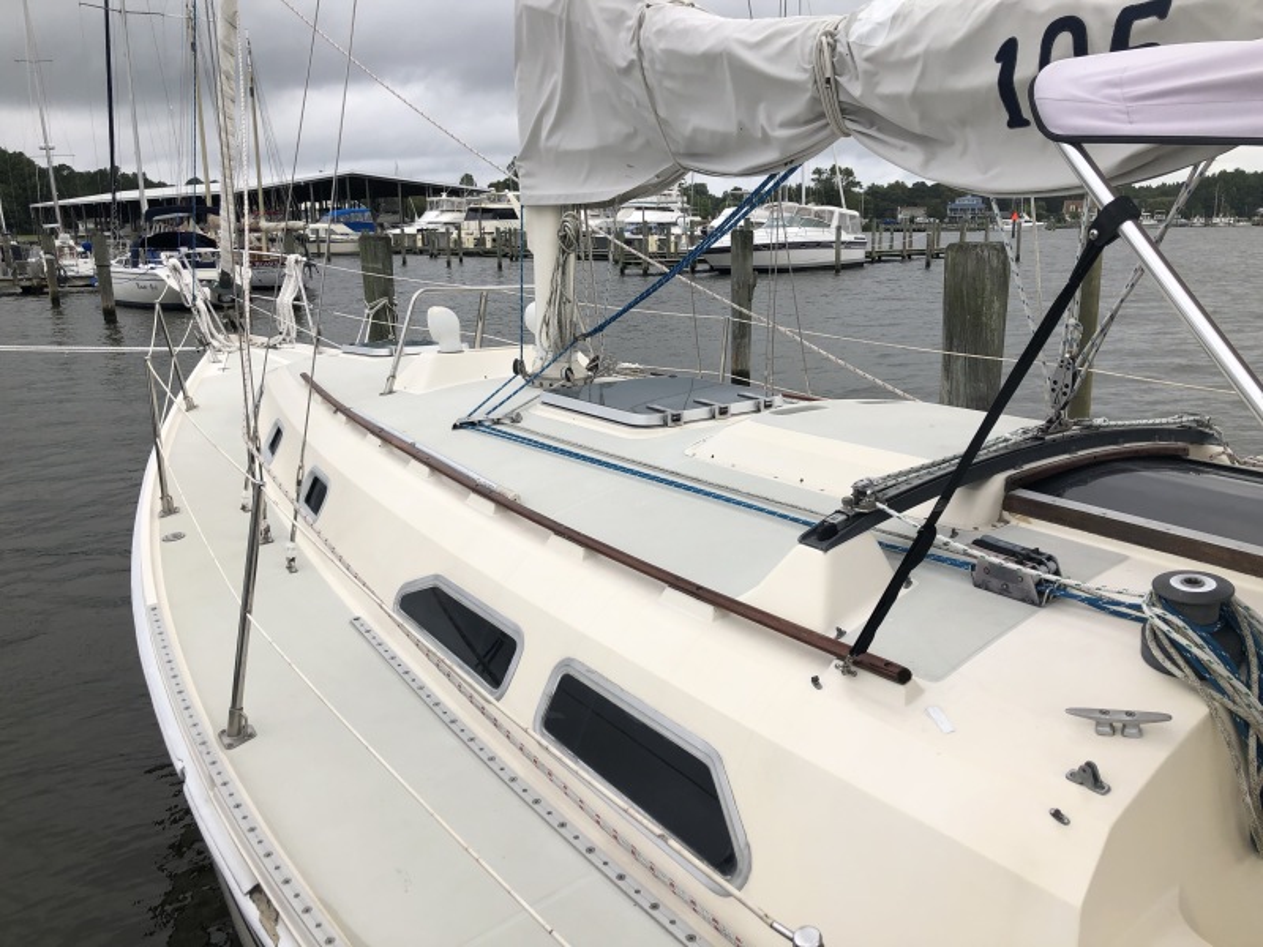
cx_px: 632
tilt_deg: -10.5
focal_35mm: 28
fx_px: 1022
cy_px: 474
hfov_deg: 63.4
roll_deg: +0.0
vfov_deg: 49.7
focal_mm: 3.99
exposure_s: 1/1567
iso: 20
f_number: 1.8
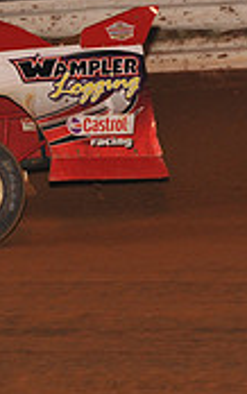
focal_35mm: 340
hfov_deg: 3.8
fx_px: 3656
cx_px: -344
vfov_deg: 6.2
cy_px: 93
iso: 1250
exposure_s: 1/320
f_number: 6.3
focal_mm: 100
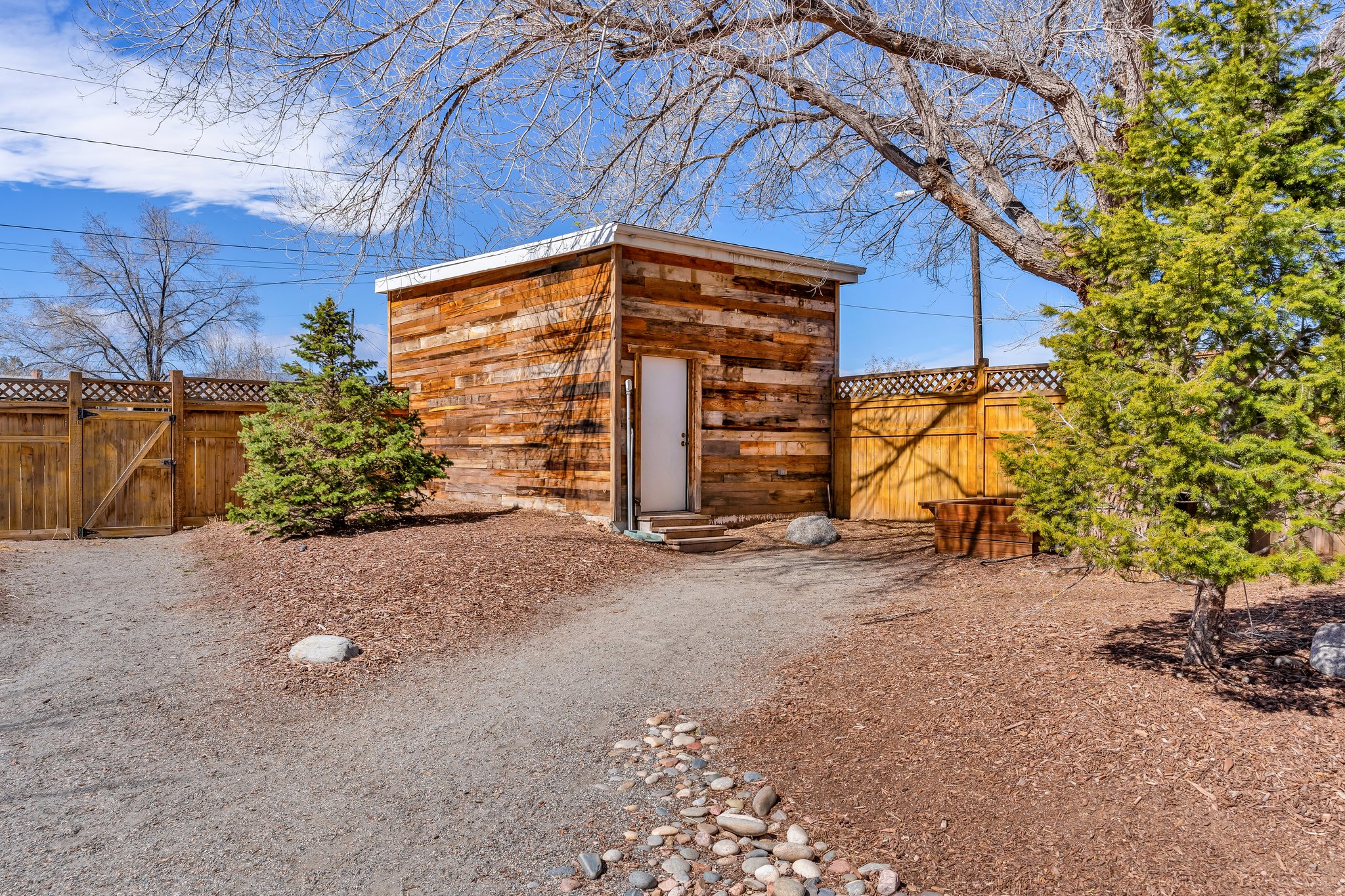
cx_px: 672
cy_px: 448
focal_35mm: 26
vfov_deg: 49.5
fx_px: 971
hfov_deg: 69.4
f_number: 8
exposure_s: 1/500
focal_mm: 26
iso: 200
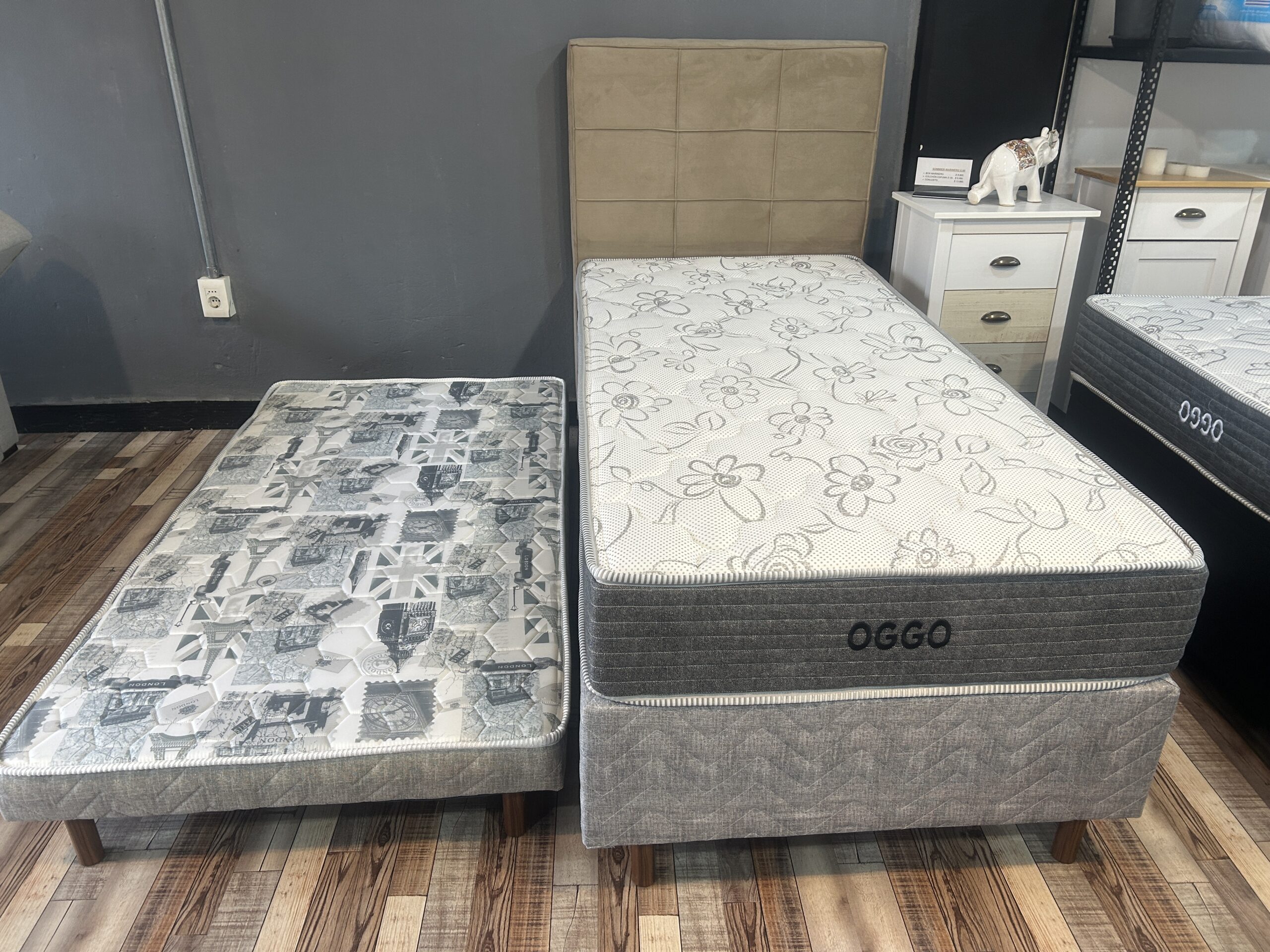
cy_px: 476
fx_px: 954
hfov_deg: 67.3
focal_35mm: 26
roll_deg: -0.4
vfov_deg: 53.1
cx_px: 635
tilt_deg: -25.2
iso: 100
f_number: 1.5
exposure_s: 1/50
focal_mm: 5.7
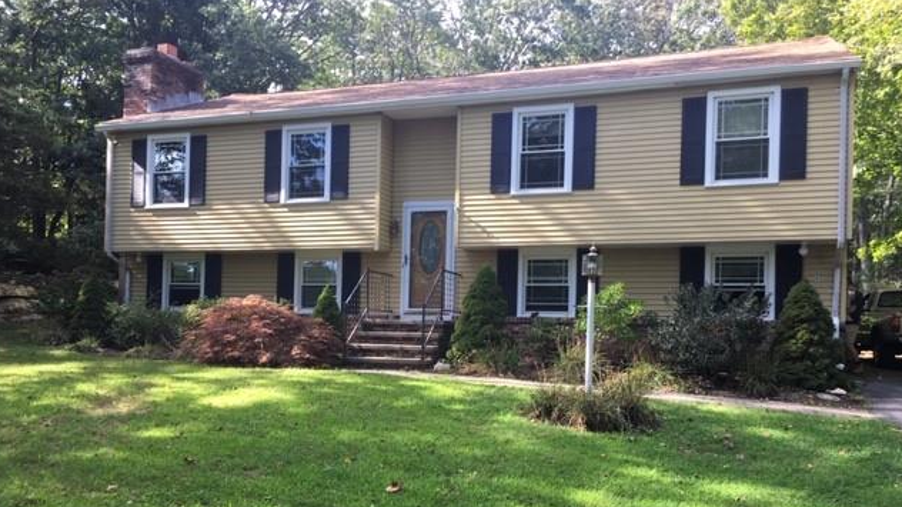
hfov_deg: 61.0
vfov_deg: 36.4
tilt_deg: +3.3
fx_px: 765
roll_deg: -1.4
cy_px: 317
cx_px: 450
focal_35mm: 32
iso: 25
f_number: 2.2
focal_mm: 4.15
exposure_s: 1/146
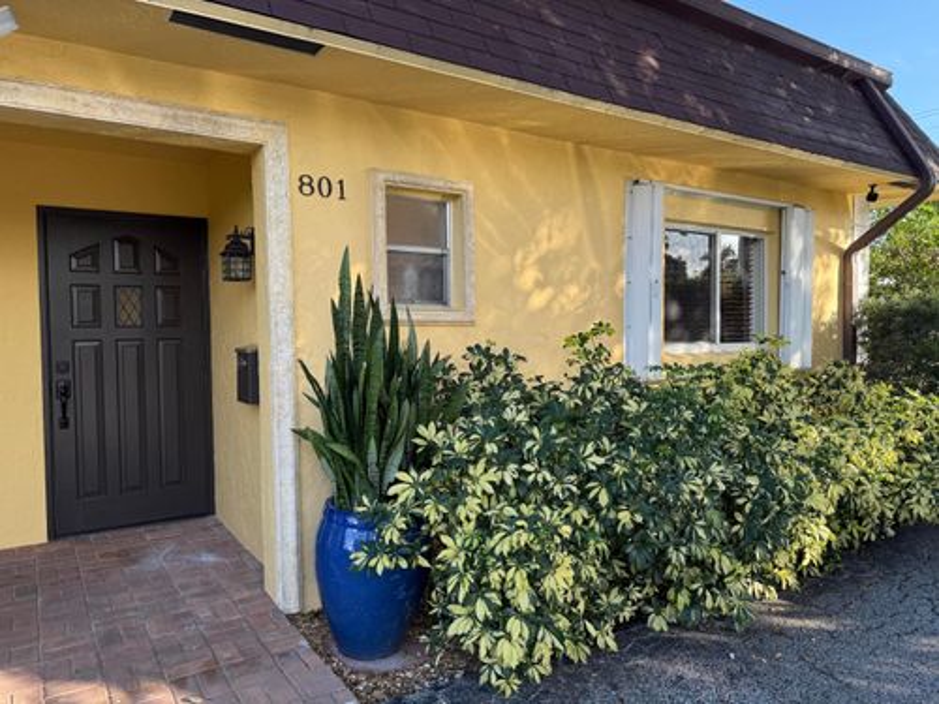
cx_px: 470
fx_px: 651
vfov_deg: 56.8
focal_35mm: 24
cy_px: 352
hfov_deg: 71.6
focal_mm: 6.76
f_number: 1.78
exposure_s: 1/456
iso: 80
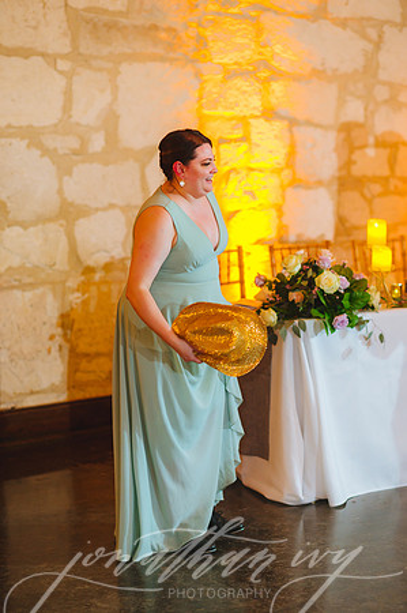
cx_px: 204
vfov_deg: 23.9
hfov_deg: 16.0
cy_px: 306
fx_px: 1445
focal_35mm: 85
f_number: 2
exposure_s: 1/100
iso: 2500
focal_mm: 85
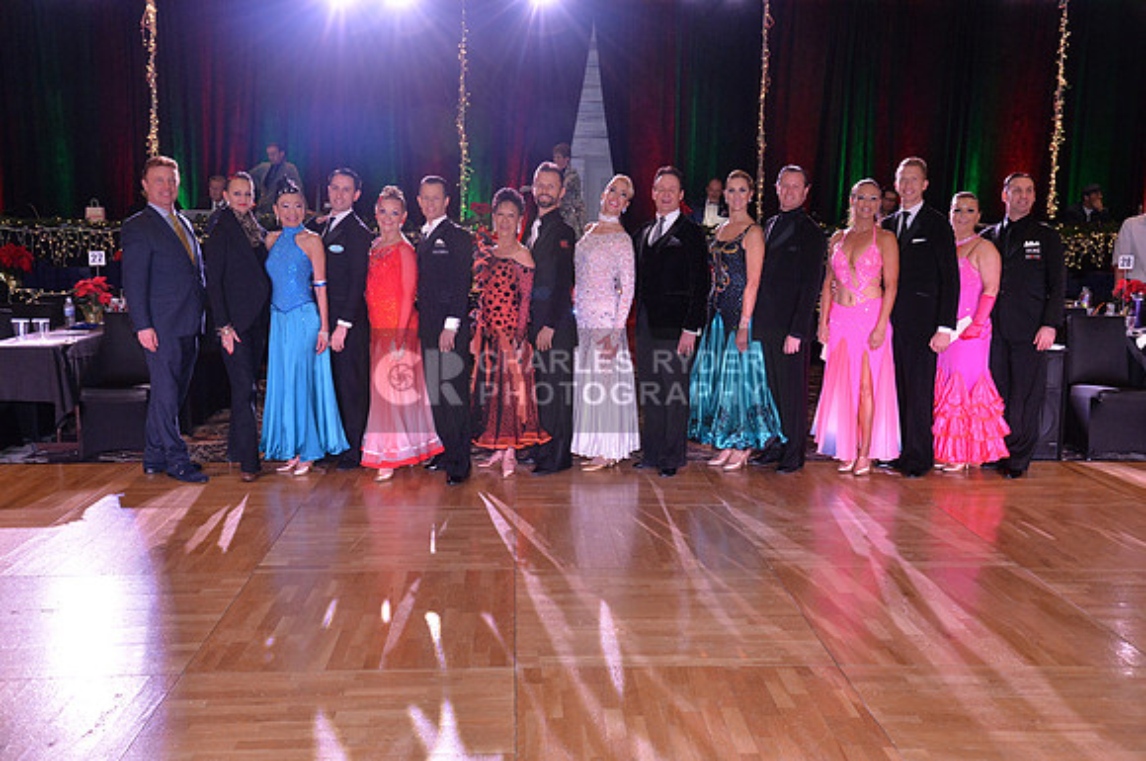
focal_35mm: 38
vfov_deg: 35.0
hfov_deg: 50.8
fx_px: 1208
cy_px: 380
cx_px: 573
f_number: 5.6
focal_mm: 38
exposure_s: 1/250
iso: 2500
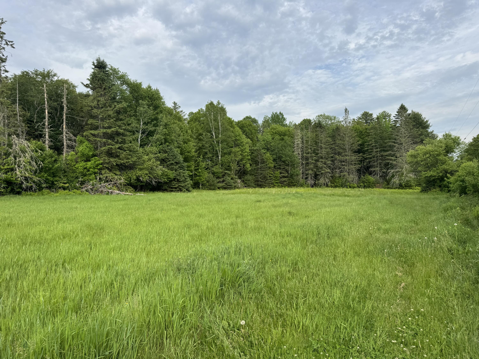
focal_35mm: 24
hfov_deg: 71.6
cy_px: 180
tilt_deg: -0.1
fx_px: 332
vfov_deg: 56.8
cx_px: 240
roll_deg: +1.5
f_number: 1.78
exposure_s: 1/2415
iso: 80
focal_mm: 6.76
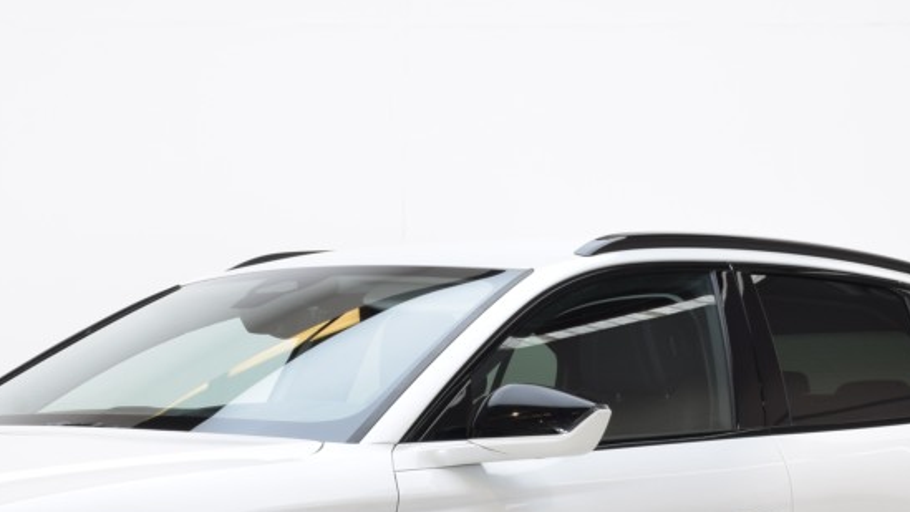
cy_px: 459
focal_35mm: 124
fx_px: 3003
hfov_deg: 17.2
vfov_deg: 9.7
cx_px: 356
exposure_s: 1/2
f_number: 14
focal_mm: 29
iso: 100
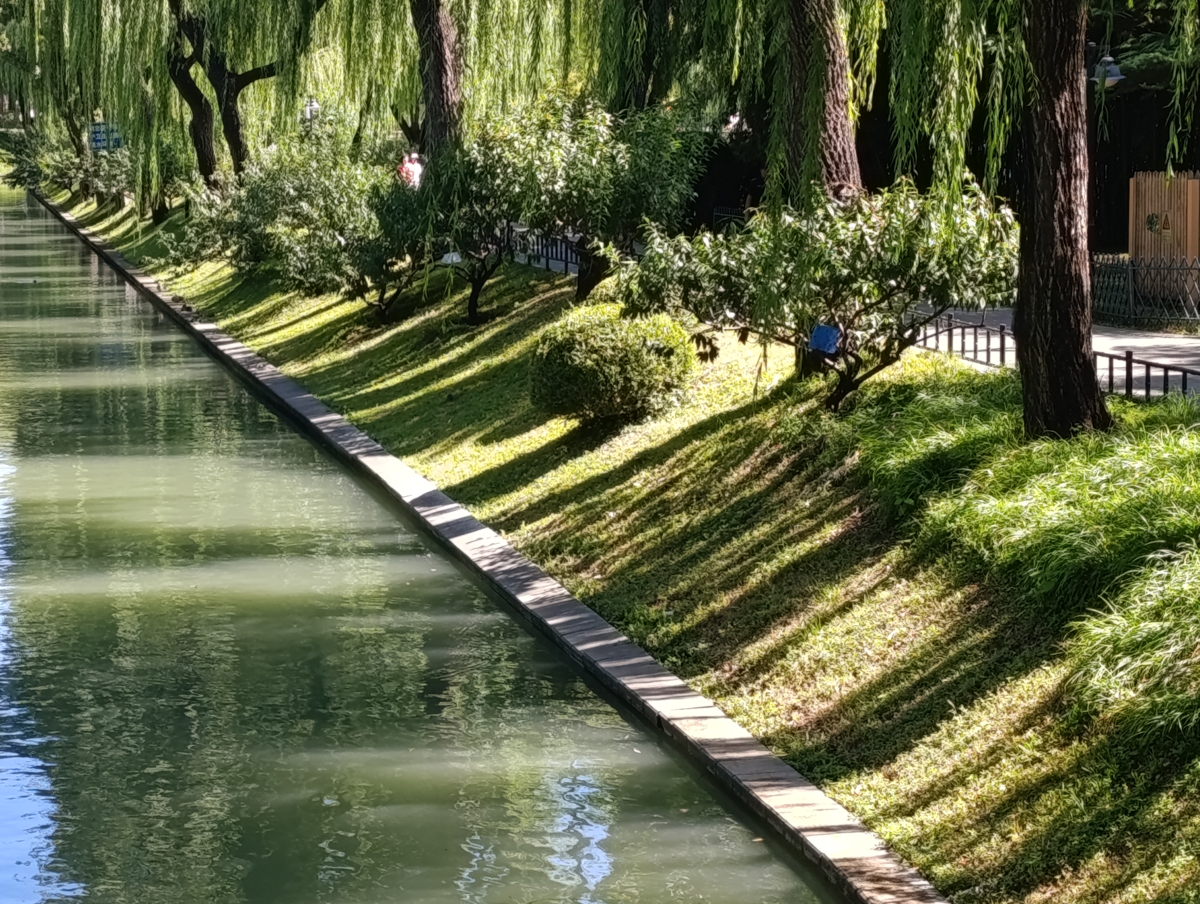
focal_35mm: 78
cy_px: 416
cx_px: 290
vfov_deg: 18.9
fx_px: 2708
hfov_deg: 24.7
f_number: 1.6
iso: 50
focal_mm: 6.14
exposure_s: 1/108
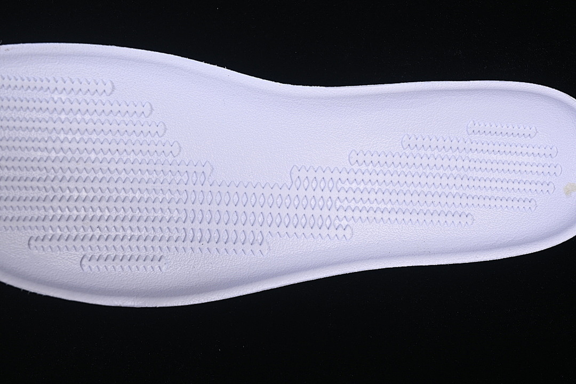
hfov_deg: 27.0
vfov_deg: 18.2
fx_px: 1200
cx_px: 288
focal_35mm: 75
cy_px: 192
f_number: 7.1
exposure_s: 1/100
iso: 160
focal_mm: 50
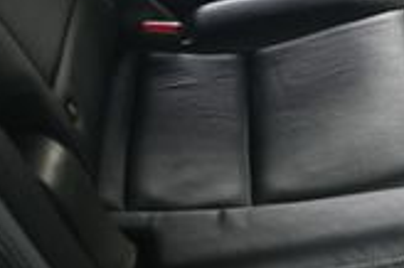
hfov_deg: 15.7
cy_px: -108
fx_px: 1446
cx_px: 355
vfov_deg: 10.3
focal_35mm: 129
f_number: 3.5
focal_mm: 22
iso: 100
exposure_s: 1/160
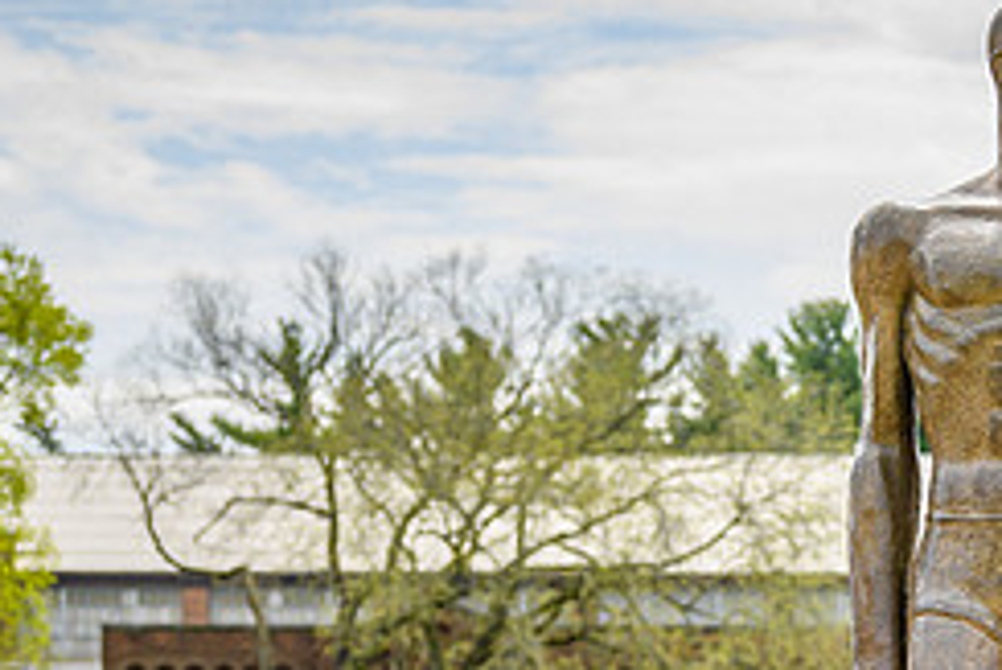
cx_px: 1074
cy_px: 663
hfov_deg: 9.5
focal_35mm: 215
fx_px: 5987
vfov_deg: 6.4
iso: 400
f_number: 4
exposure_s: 1/2500
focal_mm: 85
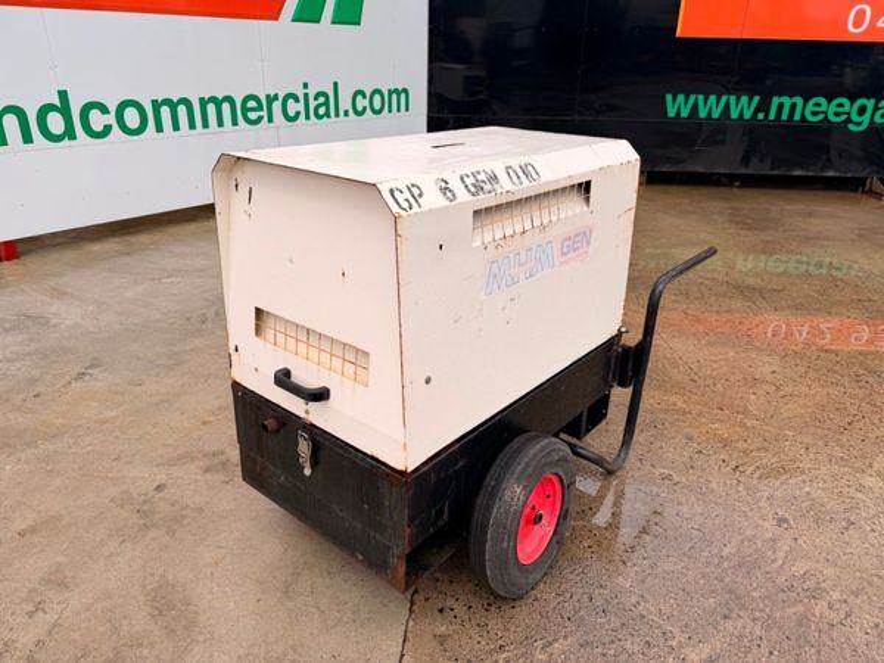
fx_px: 613
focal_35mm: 24
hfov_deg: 71.6
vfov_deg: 56.8
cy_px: 332
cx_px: 442
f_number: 1.78
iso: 80
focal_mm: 6.76
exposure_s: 1/2525
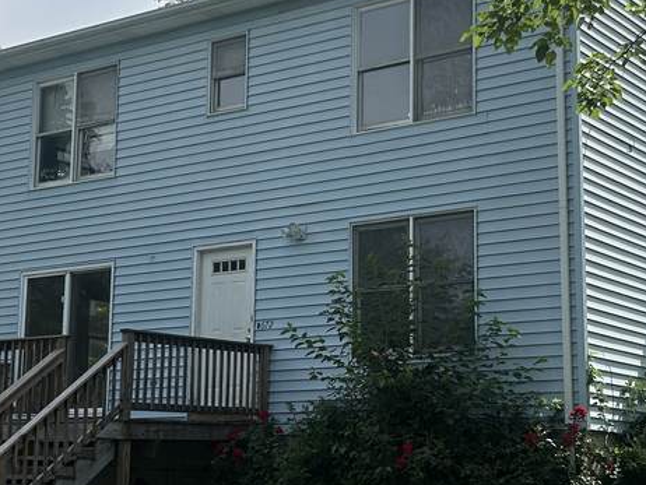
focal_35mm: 72
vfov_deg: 20.5
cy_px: 232
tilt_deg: +10.3
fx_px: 1344
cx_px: 323
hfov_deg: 27.0
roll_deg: -0.5
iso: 50
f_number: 1.5
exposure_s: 1/6993
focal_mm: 5.7
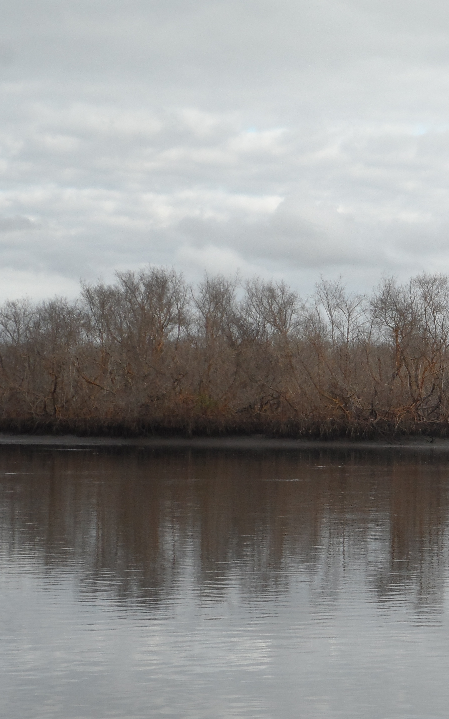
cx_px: 534
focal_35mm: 114
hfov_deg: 11.3
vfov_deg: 18.3
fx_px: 2232
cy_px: 382
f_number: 4.1
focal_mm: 12
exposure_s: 1/350
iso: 80
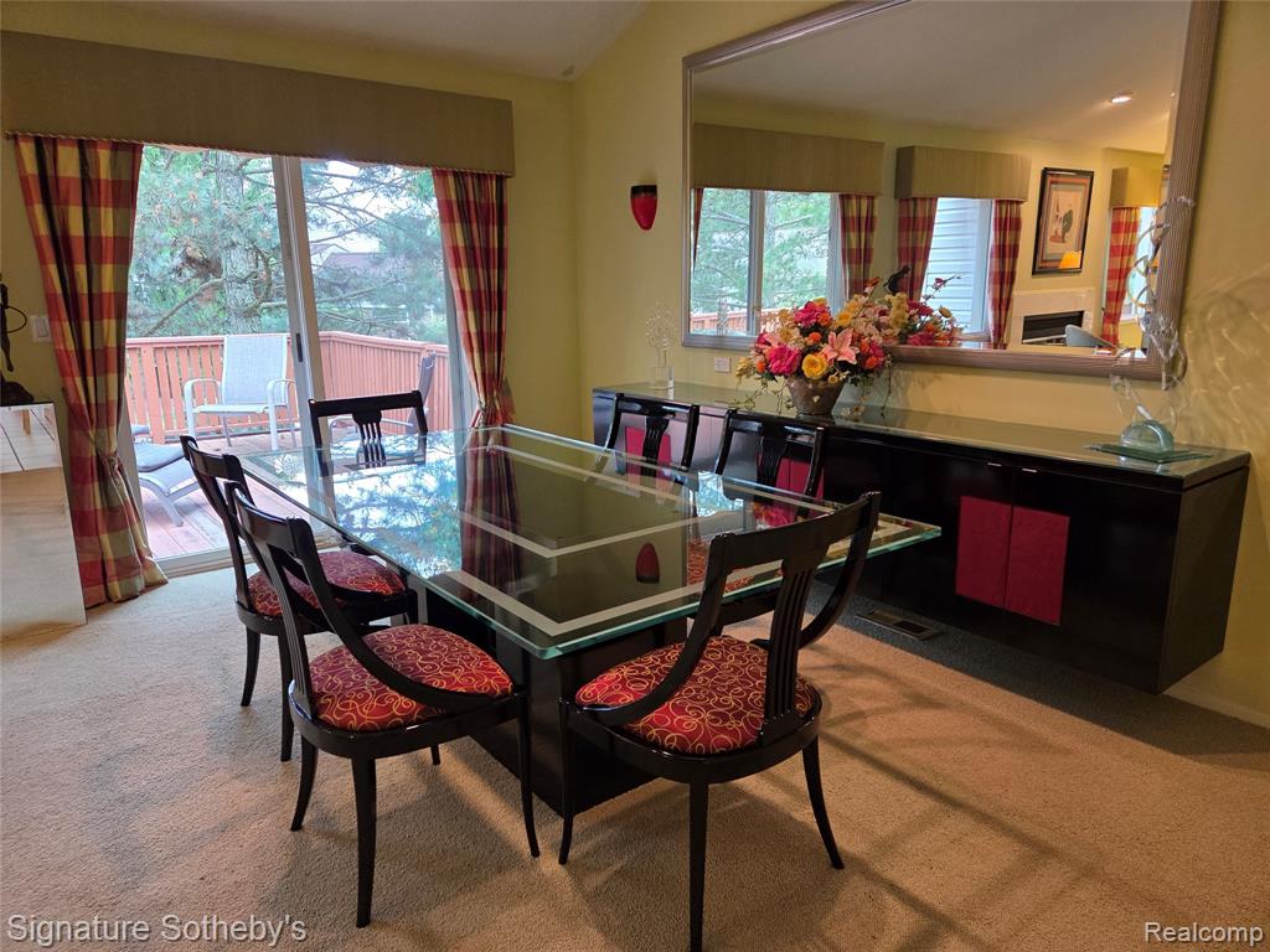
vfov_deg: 58.9
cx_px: 635
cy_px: 476
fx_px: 844
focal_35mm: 23
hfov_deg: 73.9
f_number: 1.8
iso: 320
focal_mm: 5.4
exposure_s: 1/120
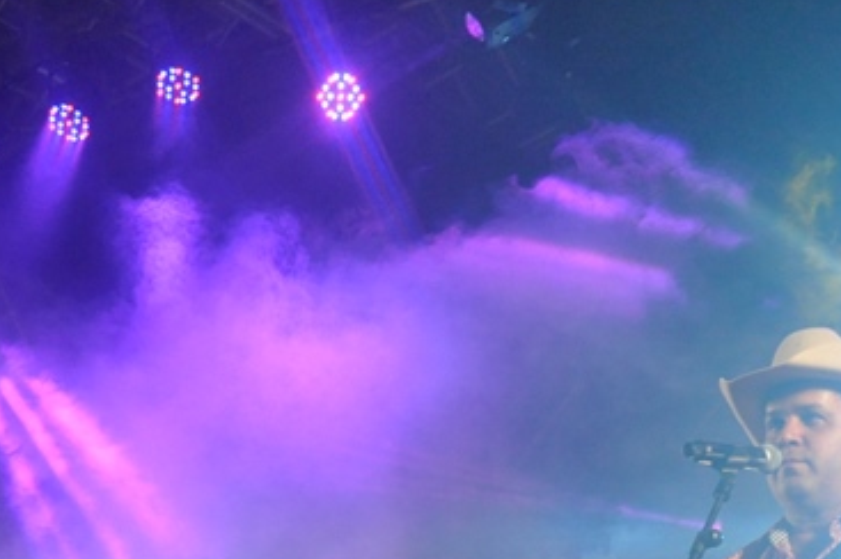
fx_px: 3408
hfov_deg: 14.0
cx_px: 128
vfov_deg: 9.3
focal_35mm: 146
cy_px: 685
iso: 1250
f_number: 6.3
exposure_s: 1/160
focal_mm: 38
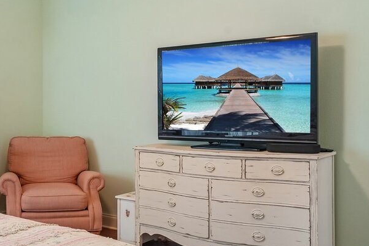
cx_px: 74
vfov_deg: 29.2
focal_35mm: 46
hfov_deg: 41.0
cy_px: 104
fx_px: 471
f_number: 10
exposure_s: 1/8
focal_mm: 17
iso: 800
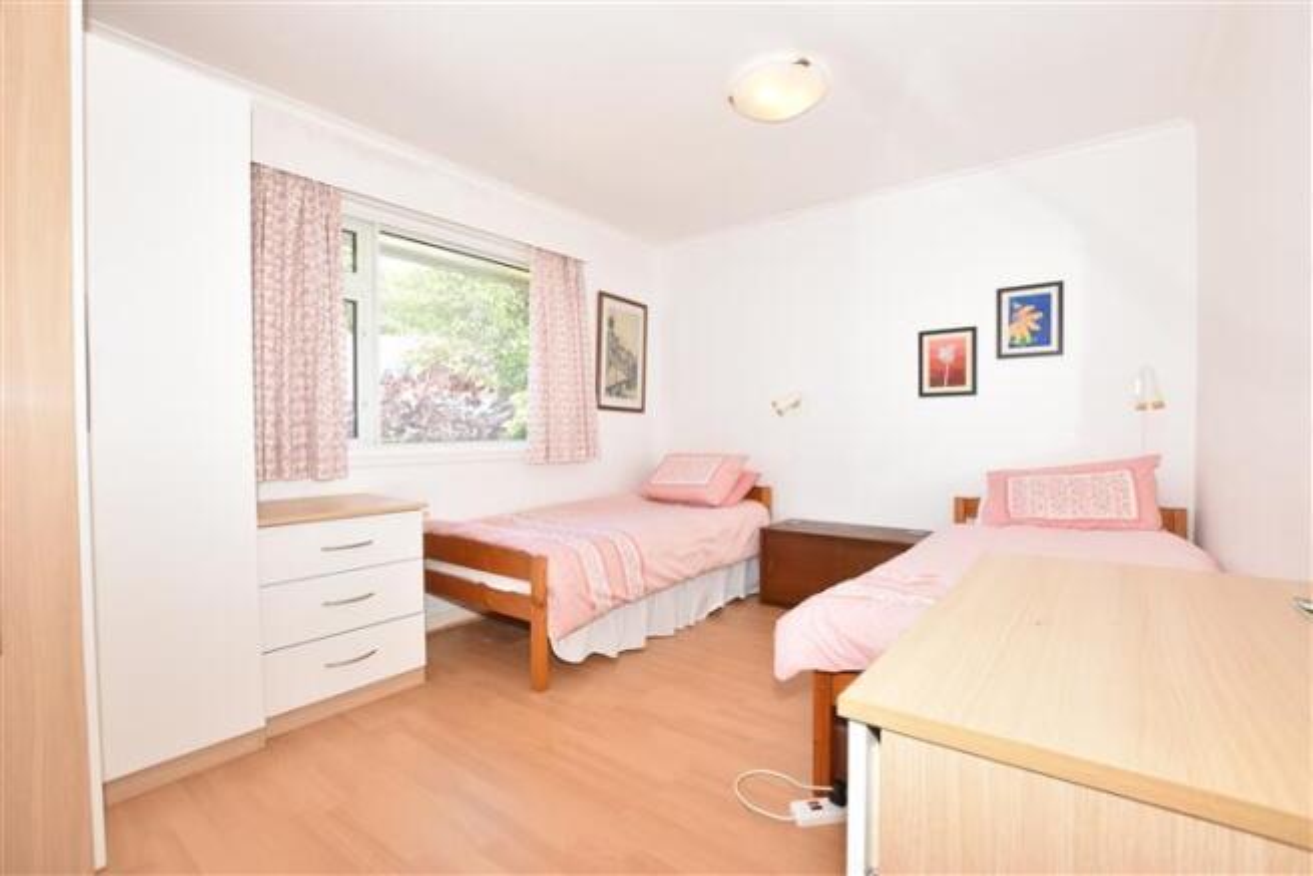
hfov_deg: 100.4
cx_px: 656
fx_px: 547
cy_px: 438
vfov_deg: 77.4
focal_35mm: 15
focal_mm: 10
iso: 500
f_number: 5.6
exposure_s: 1/125
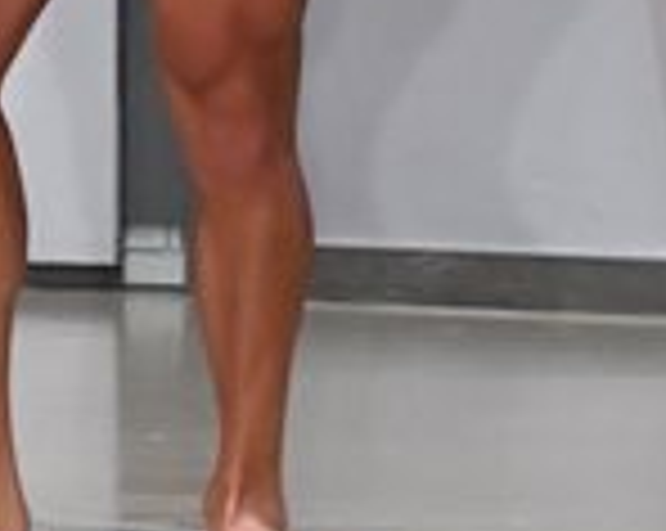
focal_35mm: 993
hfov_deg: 1.9
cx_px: -893
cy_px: -328
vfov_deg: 1.6
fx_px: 19547
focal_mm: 135
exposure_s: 1/400
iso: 6400
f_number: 5.6
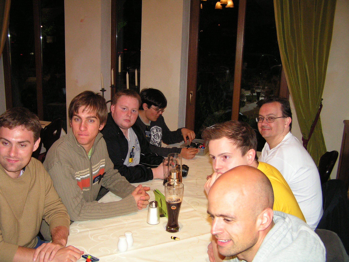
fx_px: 383
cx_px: 174
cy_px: 131
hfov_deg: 49.0
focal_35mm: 38
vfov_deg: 37.7
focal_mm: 6.3
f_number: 2.8
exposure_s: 1/40
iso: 200
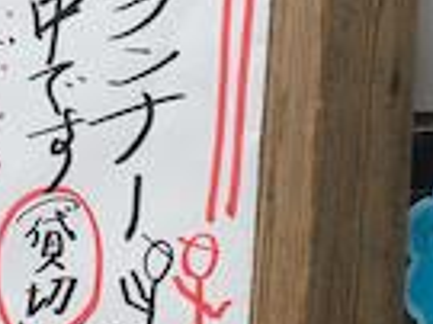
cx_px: 90
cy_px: -67
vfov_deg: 11.3
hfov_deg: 15.2
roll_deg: +1.0
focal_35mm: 129
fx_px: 1612
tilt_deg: +8.5
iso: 25
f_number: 2.2
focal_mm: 4.15
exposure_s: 1/191
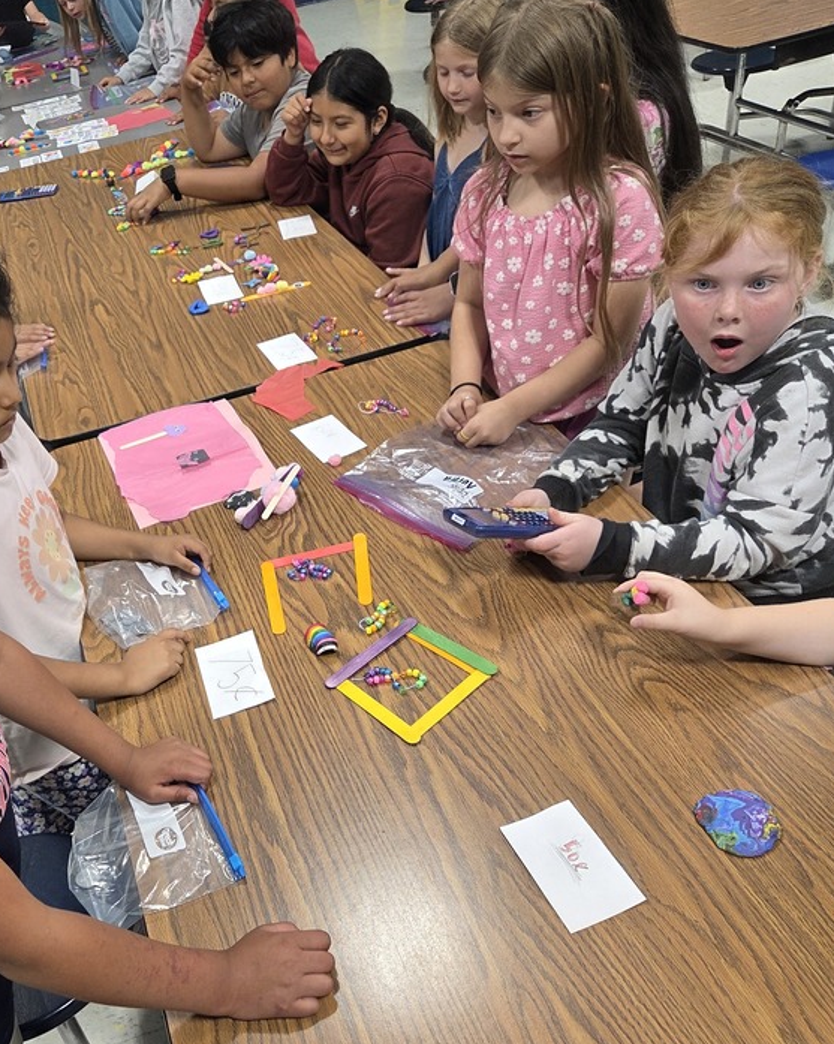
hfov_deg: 43.9
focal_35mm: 33
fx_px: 1019
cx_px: 280
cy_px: 593
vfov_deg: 54.1
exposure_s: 1/120
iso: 100
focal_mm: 5.4
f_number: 1.8
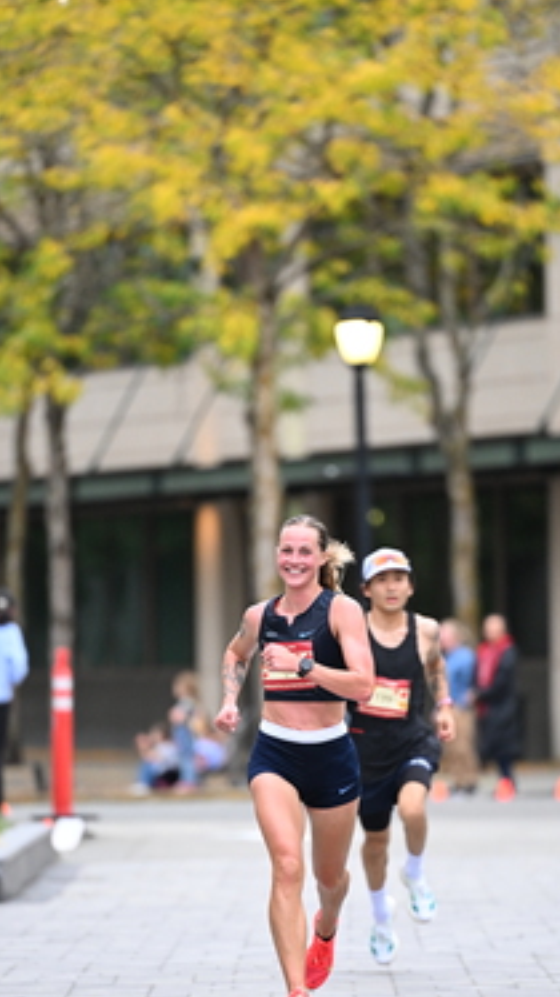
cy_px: 618
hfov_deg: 3.9
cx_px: 337
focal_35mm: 308
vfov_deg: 7.0
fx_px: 8142
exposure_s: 1/800
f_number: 2.8
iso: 1600
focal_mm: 200
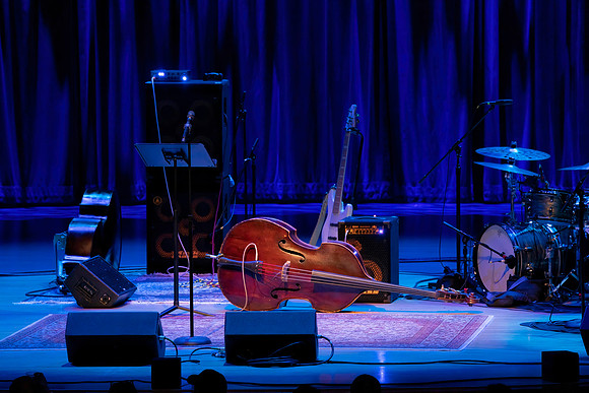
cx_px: 294
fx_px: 4811
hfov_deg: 7.0
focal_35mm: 294
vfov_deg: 4.7
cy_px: 196
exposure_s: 1/125
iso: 1600
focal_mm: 294
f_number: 5.6
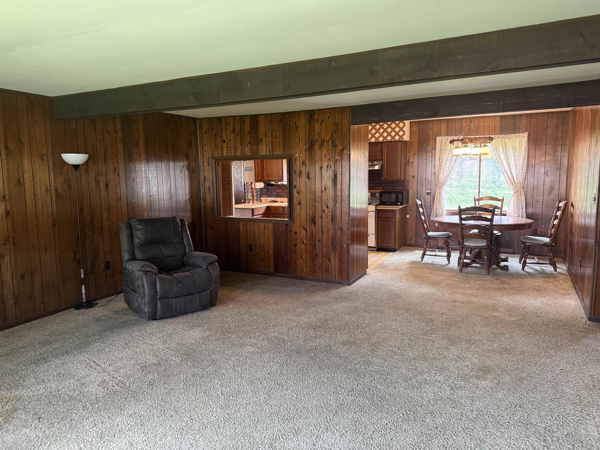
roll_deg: +1.2
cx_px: 300
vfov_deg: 56.8
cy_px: 225
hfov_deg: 71.6
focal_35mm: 24
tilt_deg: -6.1
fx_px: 416
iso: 320
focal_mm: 6.76
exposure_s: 1/60
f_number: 1.78
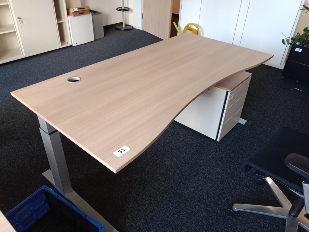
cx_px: 154
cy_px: 116
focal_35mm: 27
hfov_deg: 65.3
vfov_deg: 51.4
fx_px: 241
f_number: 2.2
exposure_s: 1/25
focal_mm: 3.65
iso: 470
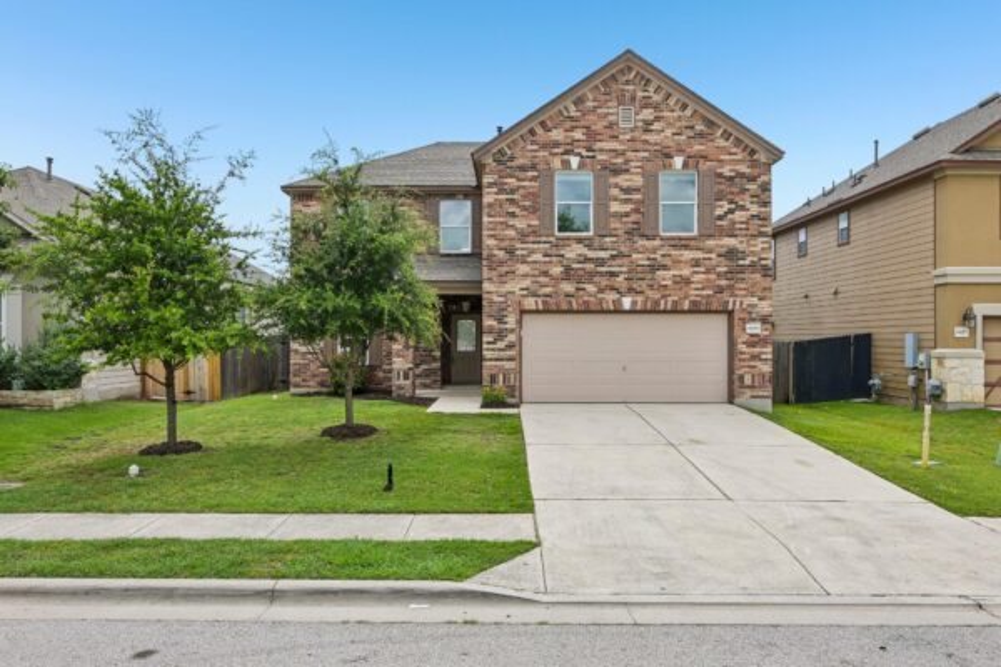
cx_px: 500
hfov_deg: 69.4
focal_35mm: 26
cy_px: 334
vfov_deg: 49.6
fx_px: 723
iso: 100
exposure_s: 1/350
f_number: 6.7
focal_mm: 17.5
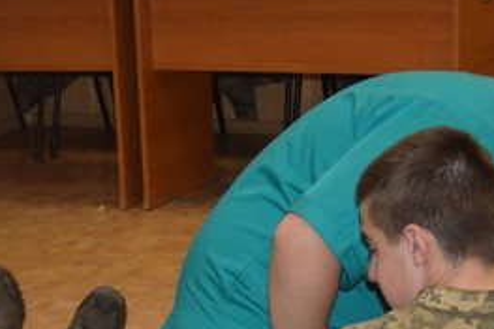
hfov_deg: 16.3
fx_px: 1687
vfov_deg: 10.6
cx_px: -23
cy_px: 553
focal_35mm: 123
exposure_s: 1/80
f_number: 4
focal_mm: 18
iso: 400
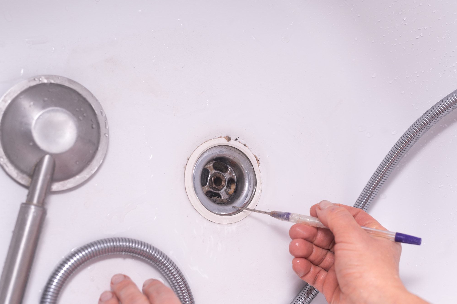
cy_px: 152
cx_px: 227
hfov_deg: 38.9
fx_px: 647
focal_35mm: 51
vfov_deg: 26.4
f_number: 5
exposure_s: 1/160
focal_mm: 50
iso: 400
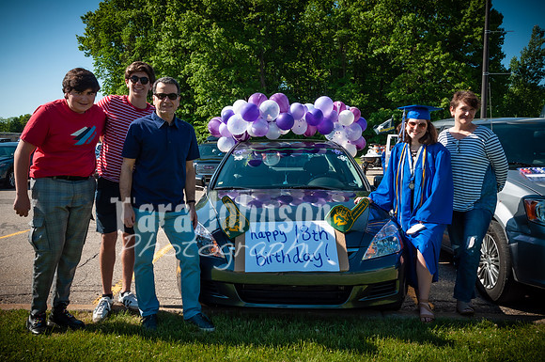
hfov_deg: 54.8
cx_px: 258
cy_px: 171
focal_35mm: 35
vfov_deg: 38.0
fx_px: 525
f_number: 8
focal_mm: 22
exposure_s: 1/250
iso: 200
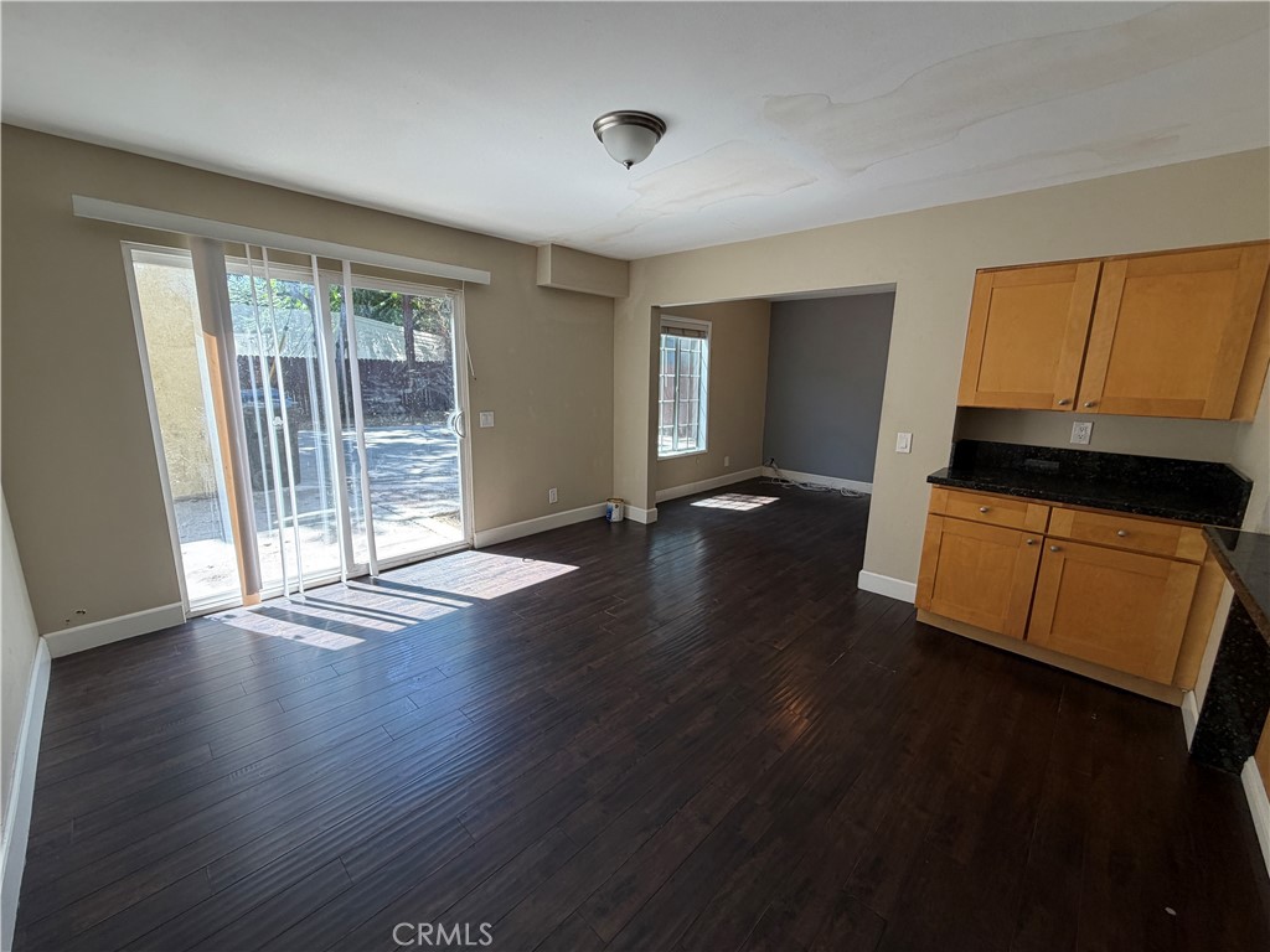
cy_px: 476
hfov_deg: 102.1
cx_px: 635
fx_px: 514
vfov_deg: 85.7
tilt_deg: -11.0
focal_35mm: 14
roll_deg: +0.0
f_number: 2.2
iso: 80
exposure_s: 1/121
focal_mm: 2.22
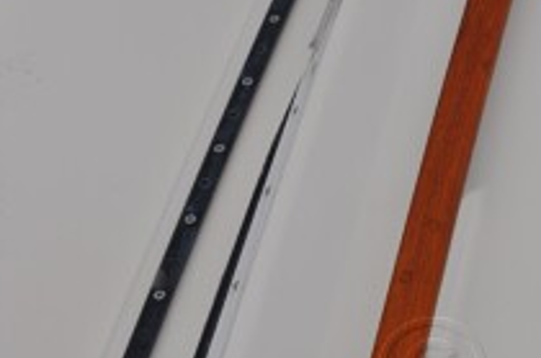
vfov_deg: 11.4
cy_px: 206
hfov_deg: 17.0
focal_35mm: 120
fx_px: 1799
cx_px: 433
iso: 200
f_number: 10
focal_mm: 40
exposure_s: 1/400
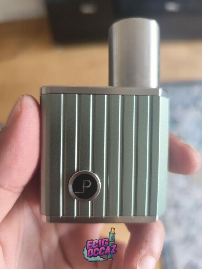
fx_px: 179
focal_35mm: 23
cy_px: 134
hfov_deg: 58.9
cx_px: 101
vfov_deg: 73.9
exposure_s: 1/100
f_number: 1.65
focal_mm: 6.14
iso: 400
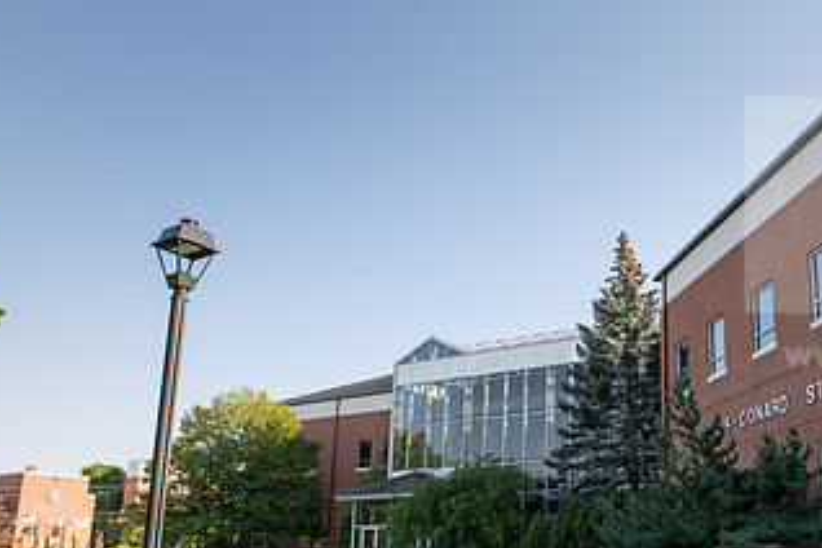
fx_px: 708
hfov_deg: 55.7
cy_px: 410
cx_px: 667
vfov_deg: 41.1
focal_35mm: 31
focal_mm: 17
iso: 500
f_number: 5.6
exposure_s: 1/250
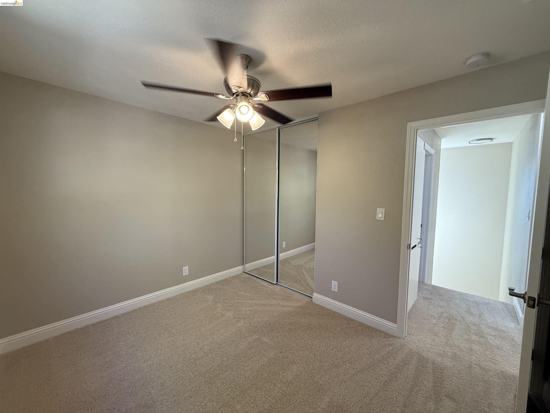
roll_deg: -0.6
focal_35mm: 14
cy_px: 206
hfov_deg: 102.1
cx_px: 275
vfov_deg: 85.7
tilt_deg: -3.9
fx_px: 222
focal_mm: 2.22
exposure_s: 1/120
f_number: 2.2
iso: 250
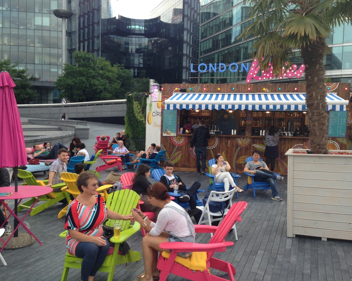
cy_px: 140
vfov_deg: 42.2
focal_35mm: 35
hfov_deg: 51.5
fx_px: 365
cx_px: 175
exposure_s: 1/253
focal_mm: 4.12
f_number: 2.4
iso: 50
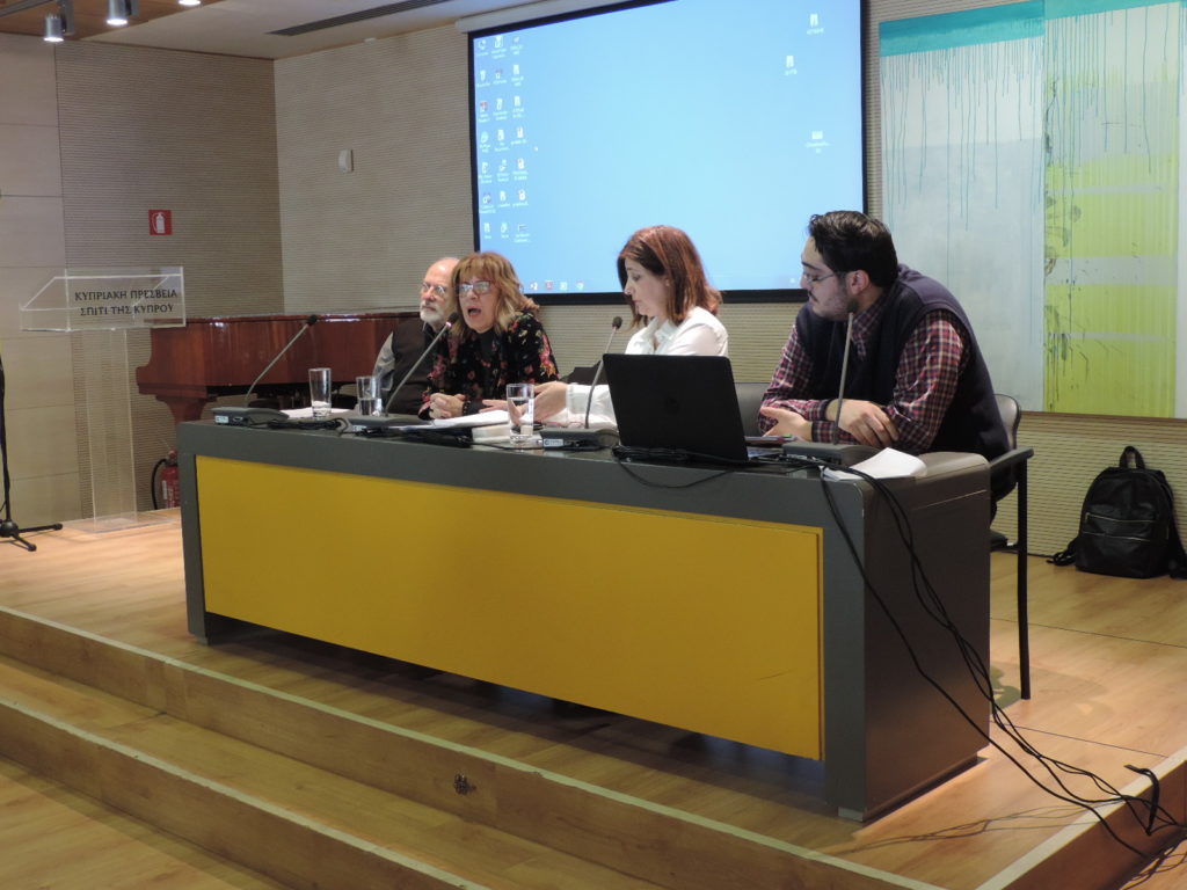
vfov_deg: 33.6
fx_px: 1474
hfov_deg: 43.9
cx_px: 594
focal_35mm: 43
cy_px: 445
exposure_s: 1/20
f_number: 3.4
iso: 400
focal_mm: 7.6
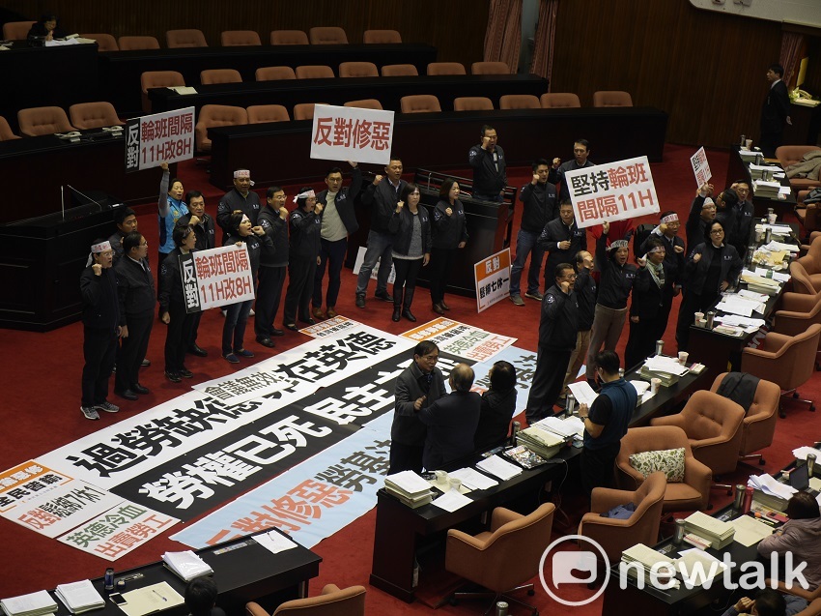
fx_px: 1660
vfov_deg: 21.0
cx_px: 410
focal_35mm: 70
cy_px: 308
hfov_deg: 27.8
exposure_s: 1/80
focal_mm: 35
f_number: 2.8
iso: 250
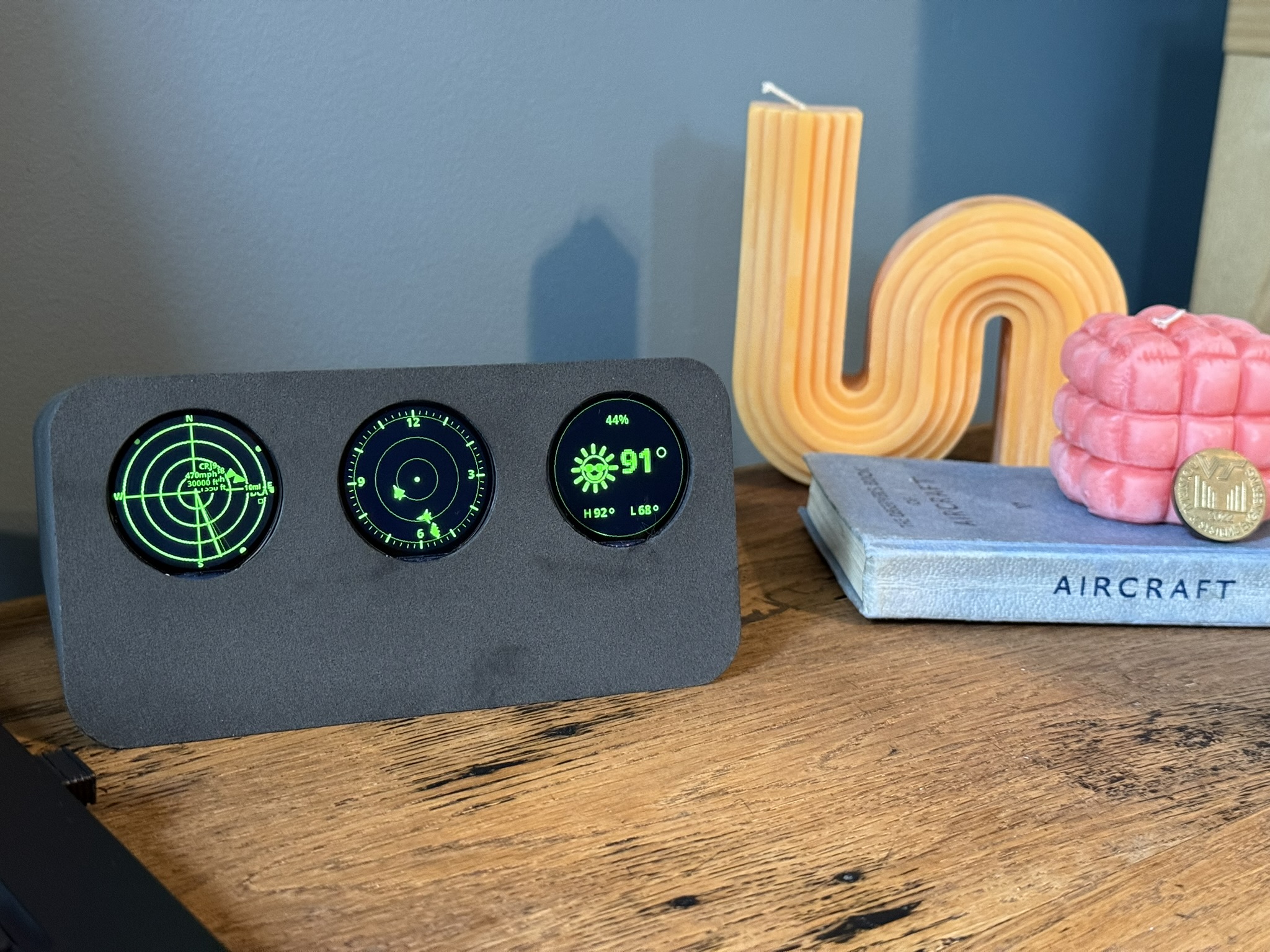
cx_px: 635
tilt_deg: -14.0
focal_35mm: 48
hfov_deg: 39.7
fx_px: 1761
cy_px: 476
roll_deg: -1.7
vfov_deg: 30.3
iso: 320
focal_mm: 6.76
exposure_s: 1/40
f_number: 1.78
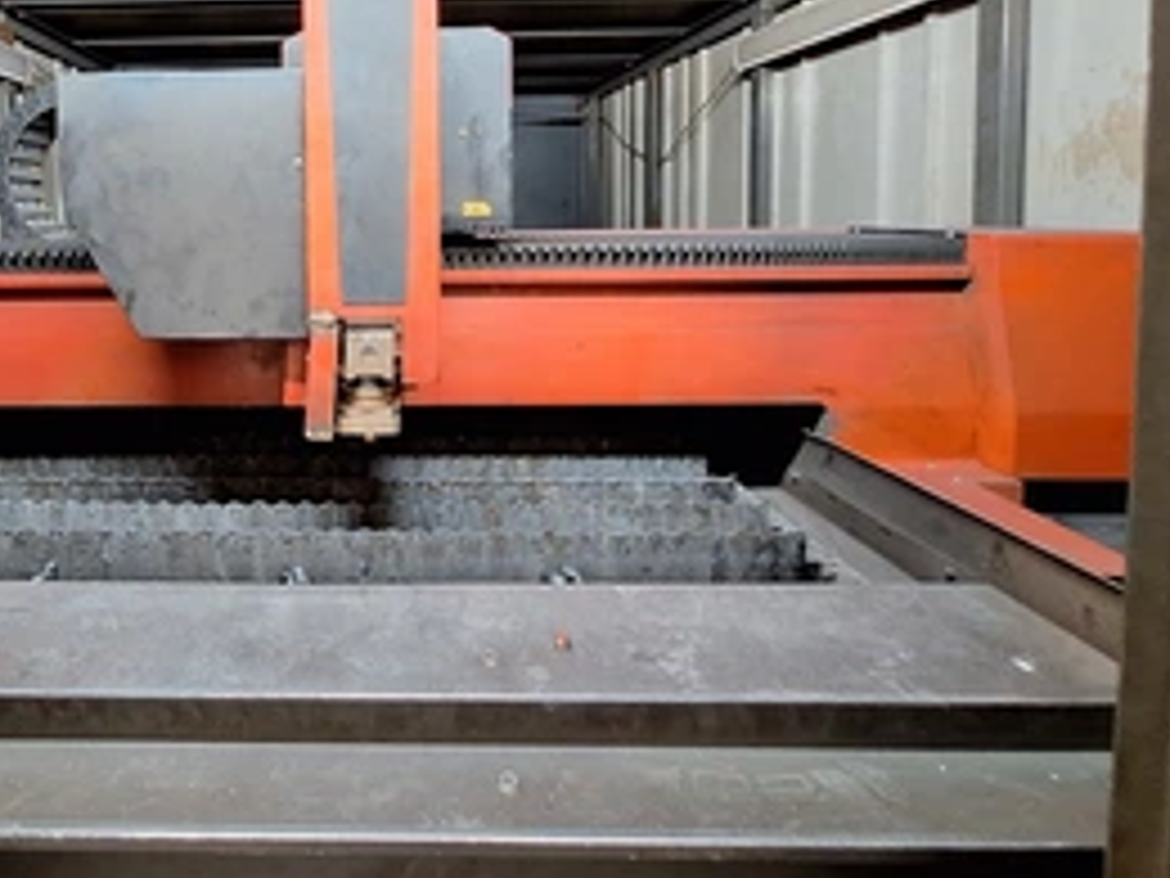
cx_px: 351
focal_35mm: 20
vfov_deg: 63.0
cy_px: 243
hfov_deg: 77.9
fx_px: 676
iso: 200
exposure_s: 1/24
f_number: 2.2
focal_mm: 1.74
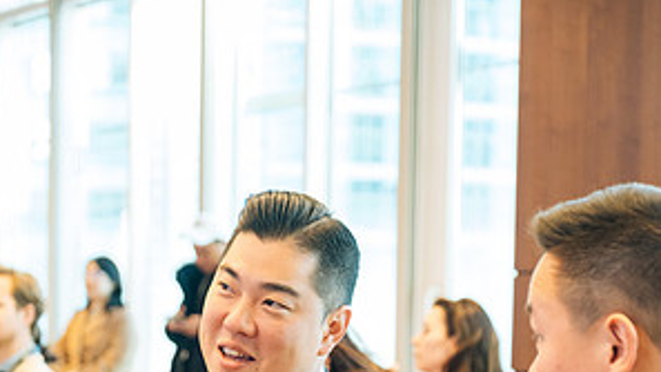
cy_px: 495
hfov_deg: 18.0
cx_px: 329
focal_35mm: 119
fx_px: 2086
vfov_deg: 10.0
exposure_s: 1/125
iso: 1600
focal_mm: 50
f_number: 3.2
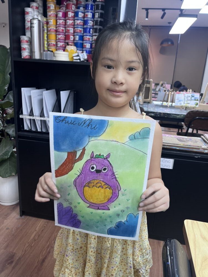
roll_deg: -2.6
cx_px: 104
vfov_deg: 67.3
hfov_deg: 53.1
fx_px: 208
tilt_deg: -13.6
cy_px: 138
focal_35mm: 26
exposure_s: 1/122
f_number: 1.6
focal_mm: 5.1
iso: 100
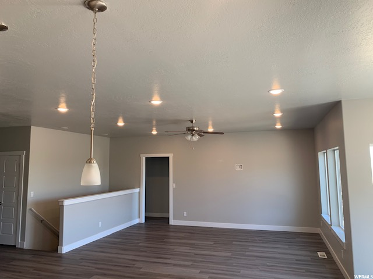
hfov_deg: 67.3
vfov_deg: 53.1
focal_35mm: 26
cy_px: 140
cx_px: 186
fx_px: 280
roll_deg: -0.6
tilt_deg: +6.6
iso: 64
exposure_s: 1/120
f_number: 1.8
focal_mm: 4.25
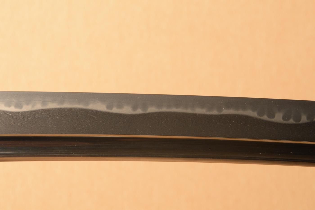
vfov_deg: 11.4
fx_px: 1049
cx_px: 158
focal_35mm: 120
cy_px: 105
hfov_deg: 17.1
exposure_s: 1/1.6
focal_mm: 80
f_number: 11
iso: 400
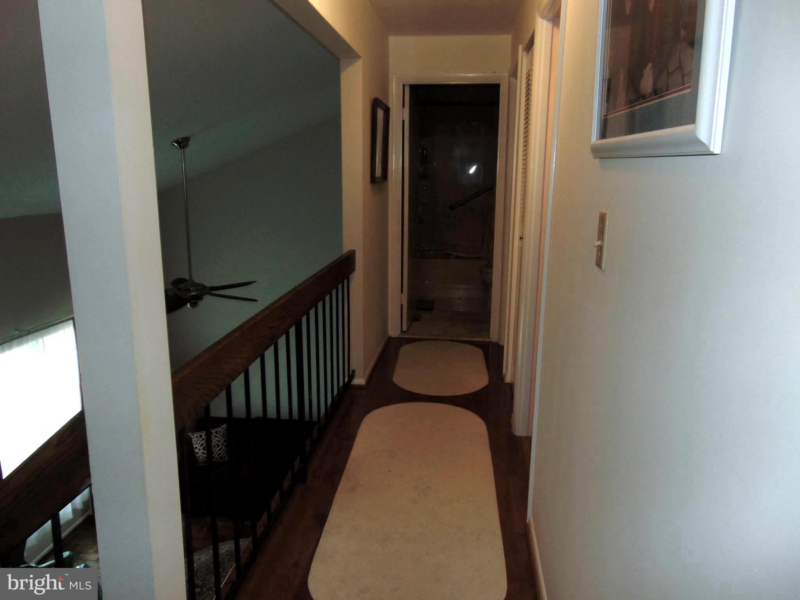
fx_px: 578
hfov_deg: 69.4
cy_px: 300
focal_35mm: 25
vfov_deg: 54.9
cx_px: 400
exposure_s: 1/30
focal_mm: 4.5
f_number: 3
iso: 80
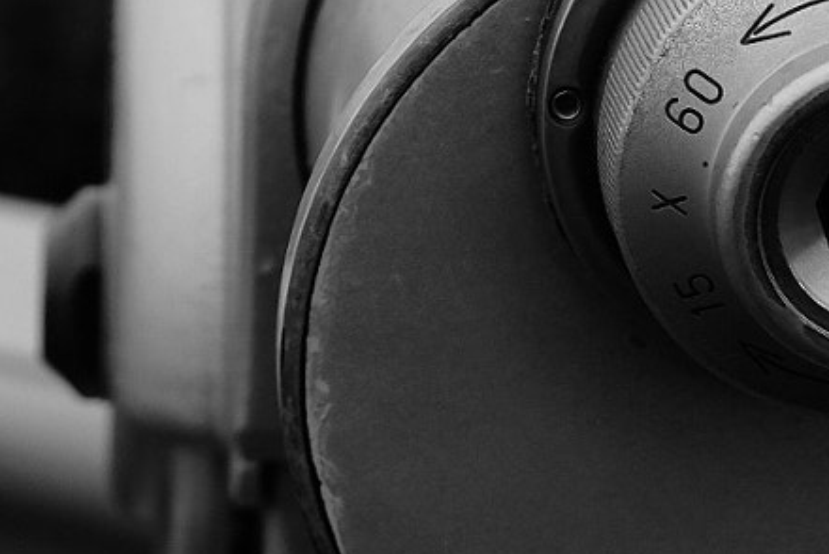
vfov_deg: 8.9
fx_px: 3433
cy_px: -374
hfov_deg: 13.5
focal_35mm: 149
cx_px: -107
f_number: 5.6
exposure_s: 1/300
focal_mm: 27
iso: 800
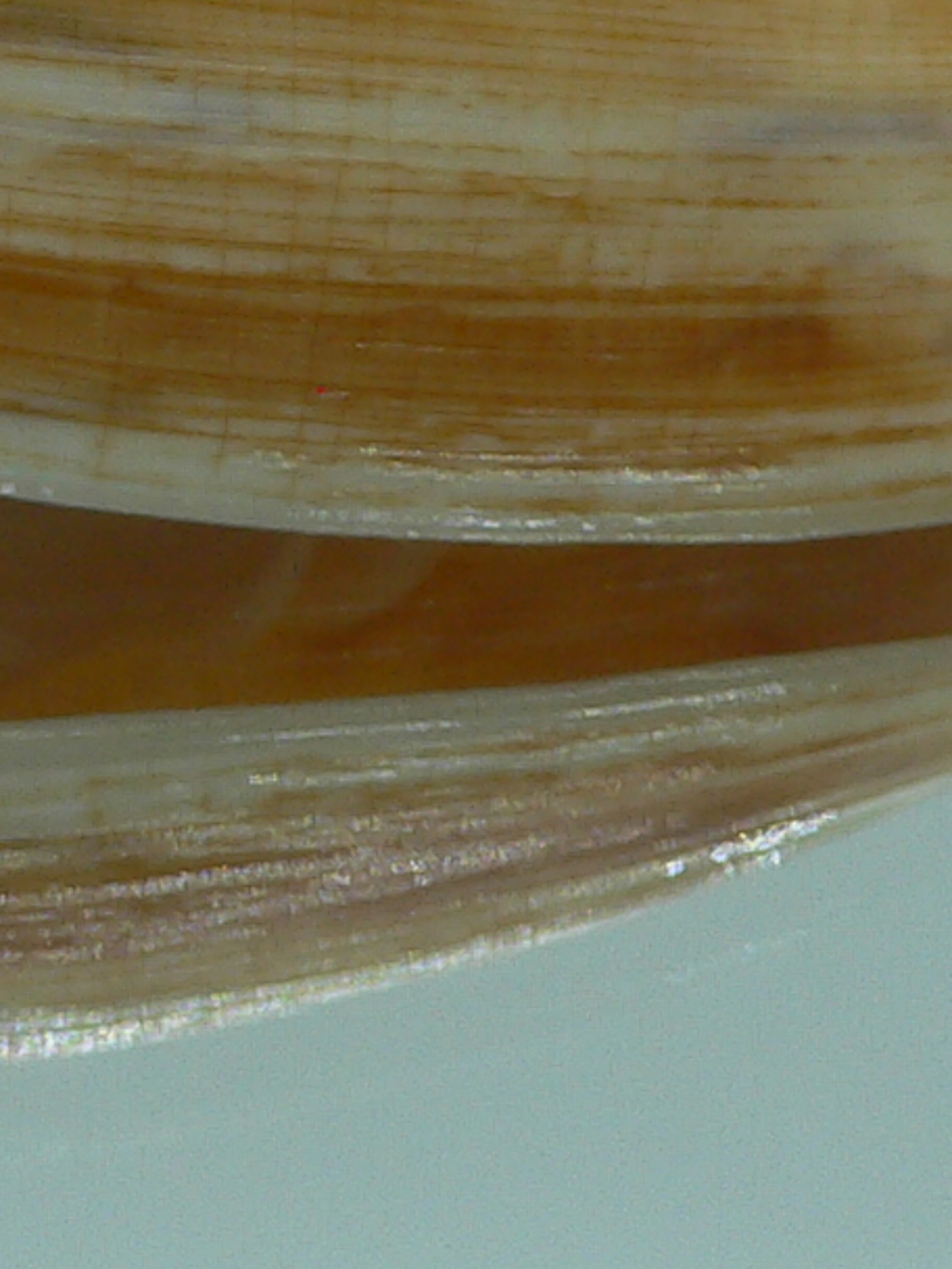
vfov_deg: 16.7
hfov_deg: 12.7
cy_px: 79
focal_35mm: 116
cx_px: 86
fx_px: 4254
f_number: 2.8
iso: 80
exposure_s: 1/60
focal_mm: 4.6
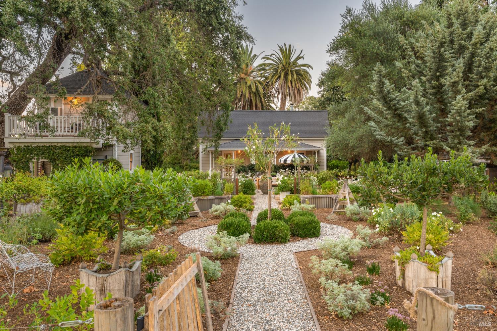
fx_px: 363
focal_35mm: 26
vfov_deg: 49.1
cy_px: 166
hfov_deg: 68.8
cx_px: 248
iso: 400
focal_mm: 26.3
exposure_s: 1/8
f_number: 7.1
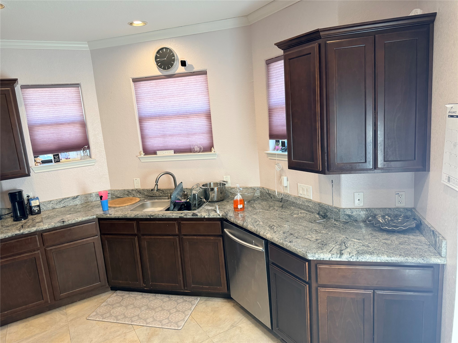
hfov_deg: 71.6
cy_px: 172
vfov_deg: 56.8
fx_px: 318
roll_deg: +4.8
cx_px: 229
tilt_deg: -9.6
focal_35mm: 24
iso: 200
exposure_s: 1/120
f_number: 1.78
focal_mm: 6.76
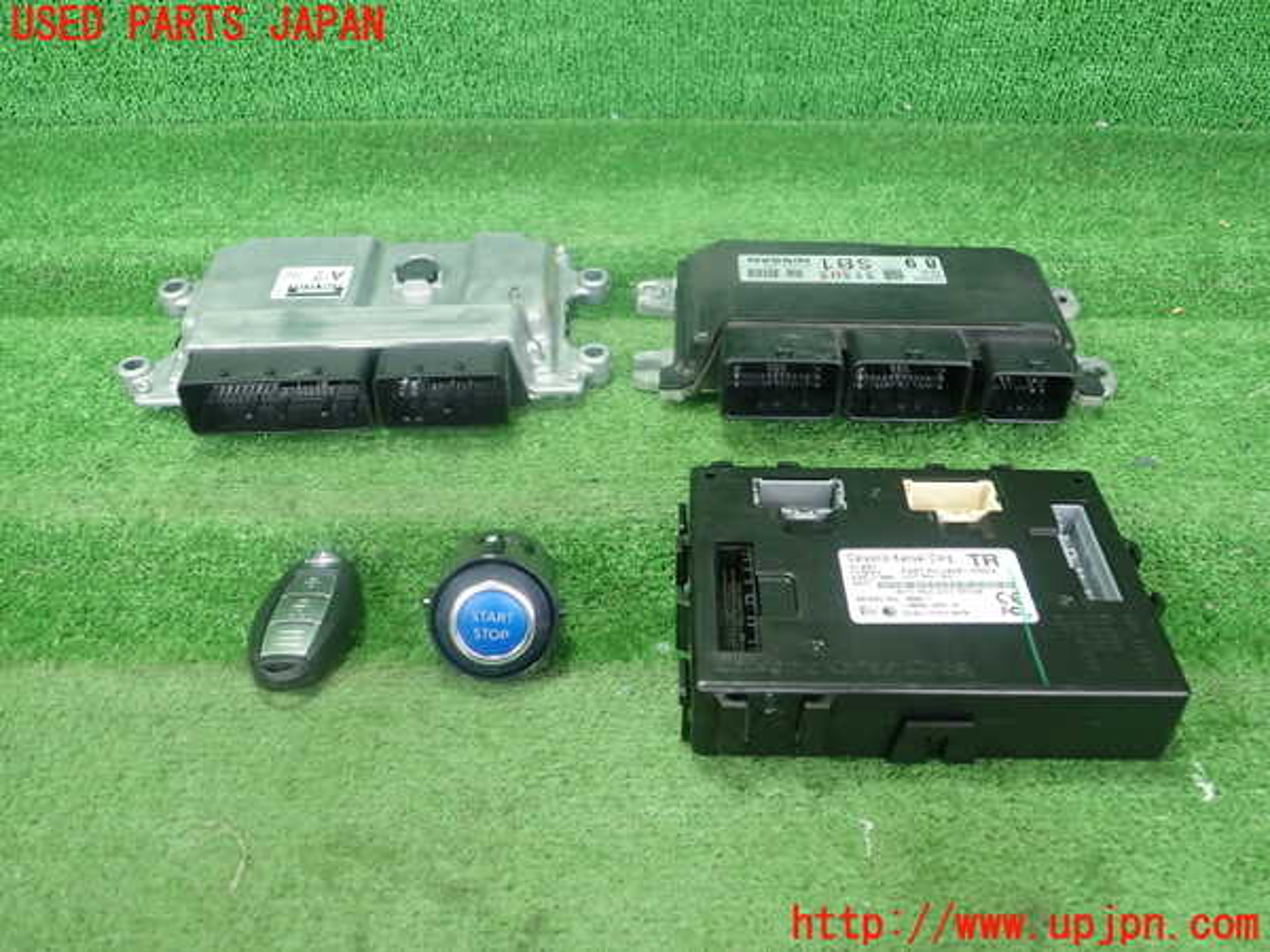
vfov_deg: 46.8
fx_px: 1101
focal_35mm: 30
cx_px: 635
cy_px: 476
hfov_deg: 60.0
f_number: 2.3
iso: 400
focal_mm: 5.5
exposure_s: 1/125
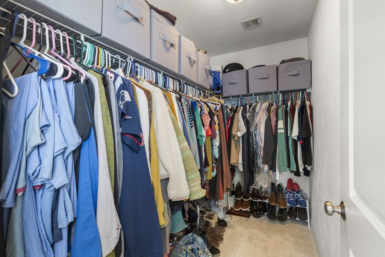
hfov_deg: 100.4
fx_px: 160
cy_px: 128
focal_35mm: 15
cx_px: 192
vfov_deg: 77.3
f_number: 7.1
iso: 320
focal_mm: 15
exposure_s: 1/2
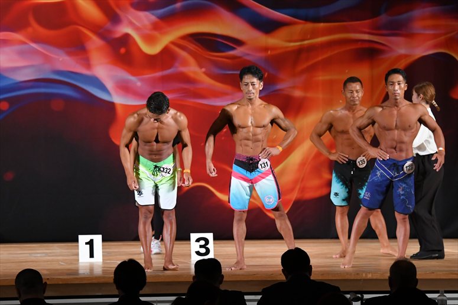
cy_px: 152
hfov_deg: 11.8
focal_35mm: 174
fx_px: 2213
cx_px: 229
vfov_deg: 7.9
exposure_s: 1/400
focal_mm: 116
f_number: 5.6
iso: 3200
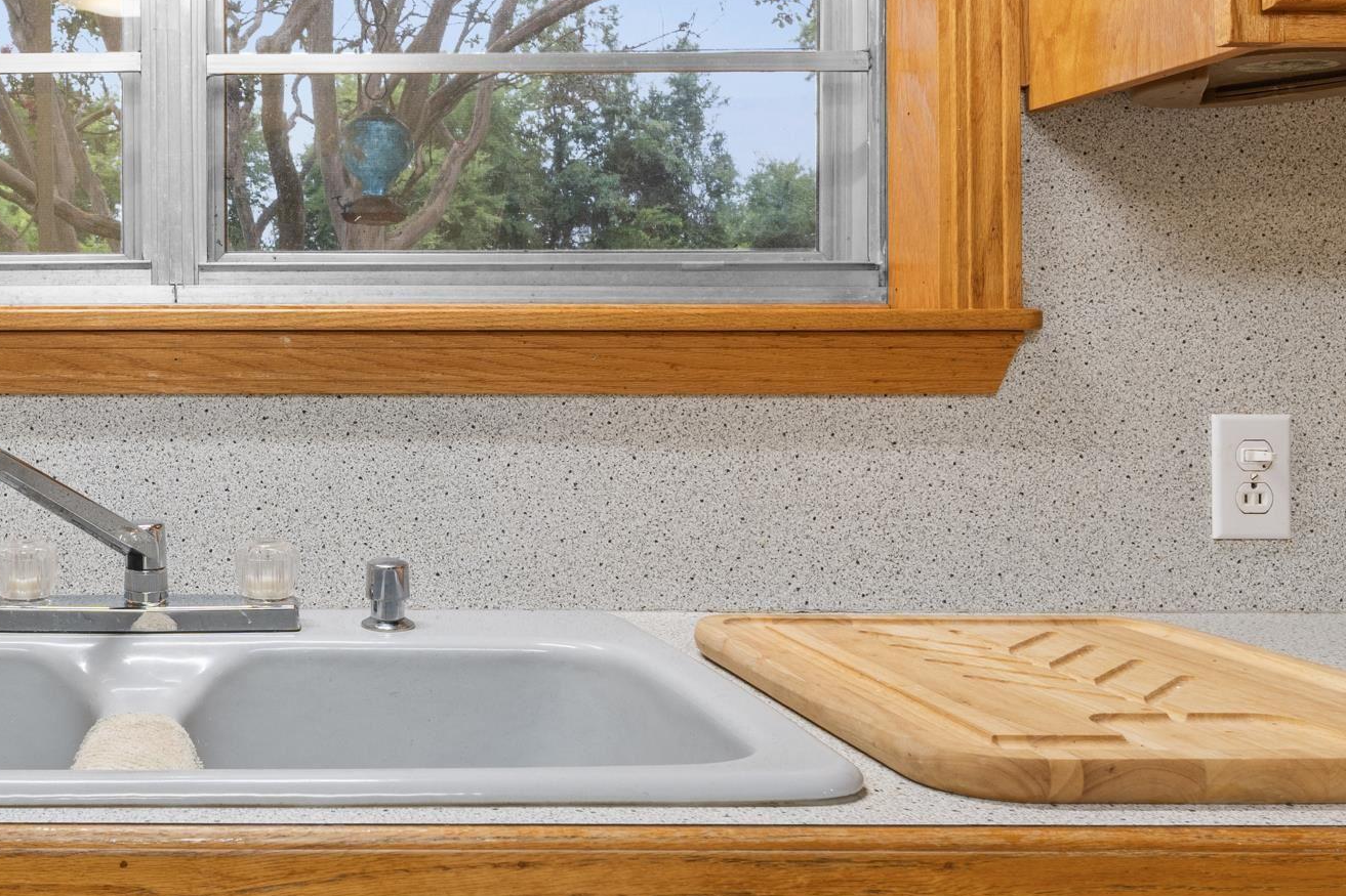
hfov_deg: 44.4
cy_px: 404
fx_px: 1495
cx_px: 151
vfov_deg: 33.4
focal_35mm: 40
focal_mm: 14
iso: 200
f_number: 9
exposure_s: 1/1.67
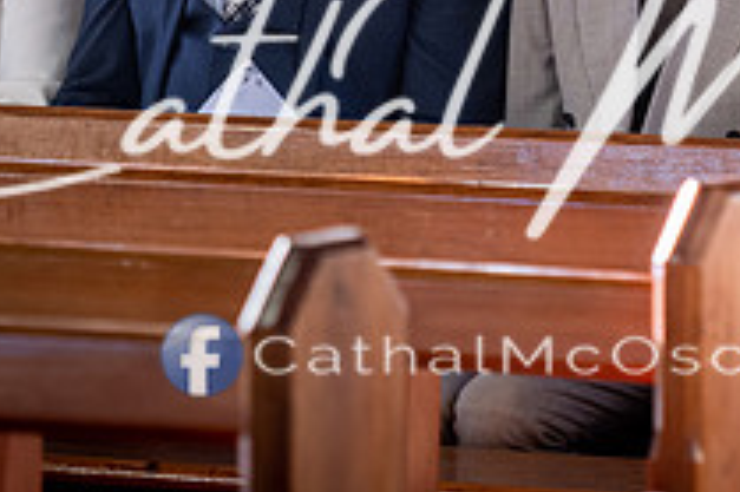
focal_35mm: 406
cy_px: -99
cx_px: 802
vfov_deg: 3.4
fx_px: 8339
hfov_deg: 5.1
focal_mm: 130
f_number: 2.8
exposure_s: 1/100
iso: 1000
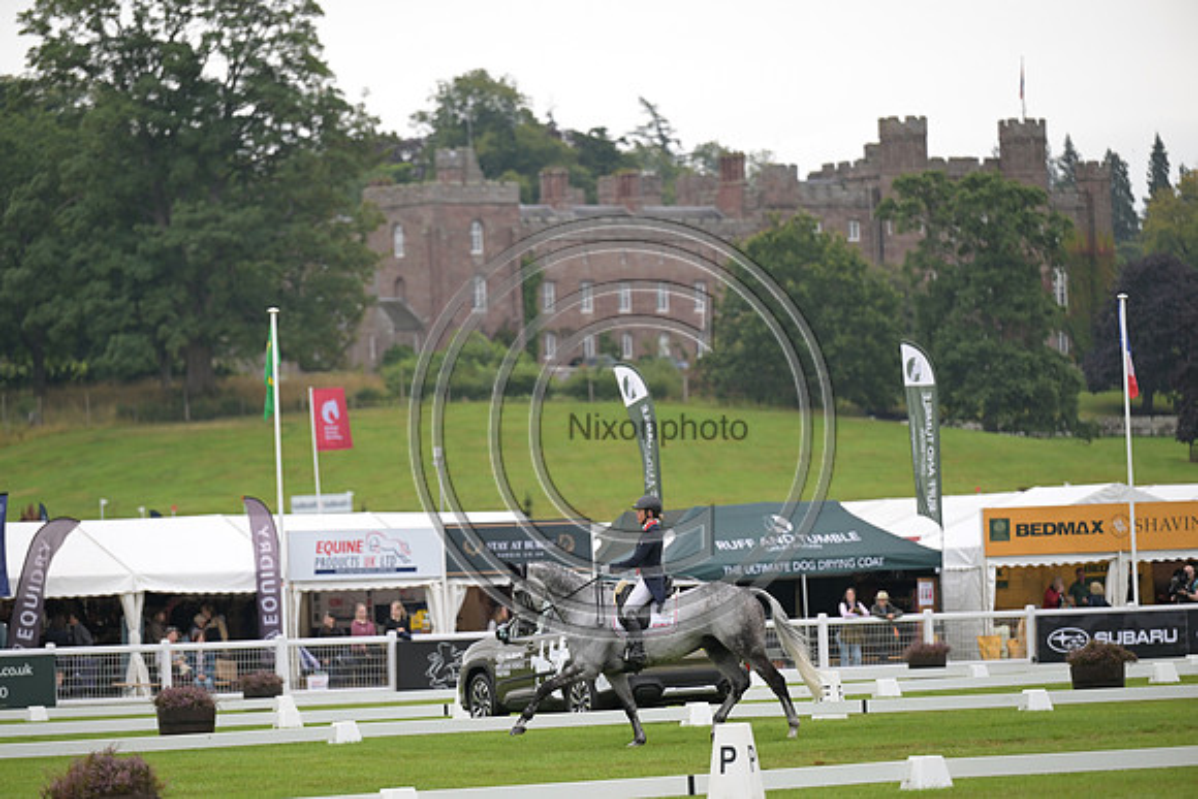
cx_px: 599
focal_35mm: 200
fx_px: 6657
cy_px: 400
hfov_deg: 10.3
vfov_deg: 6.9
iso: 640
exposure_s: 1/1250
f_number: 3.5
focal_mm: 200
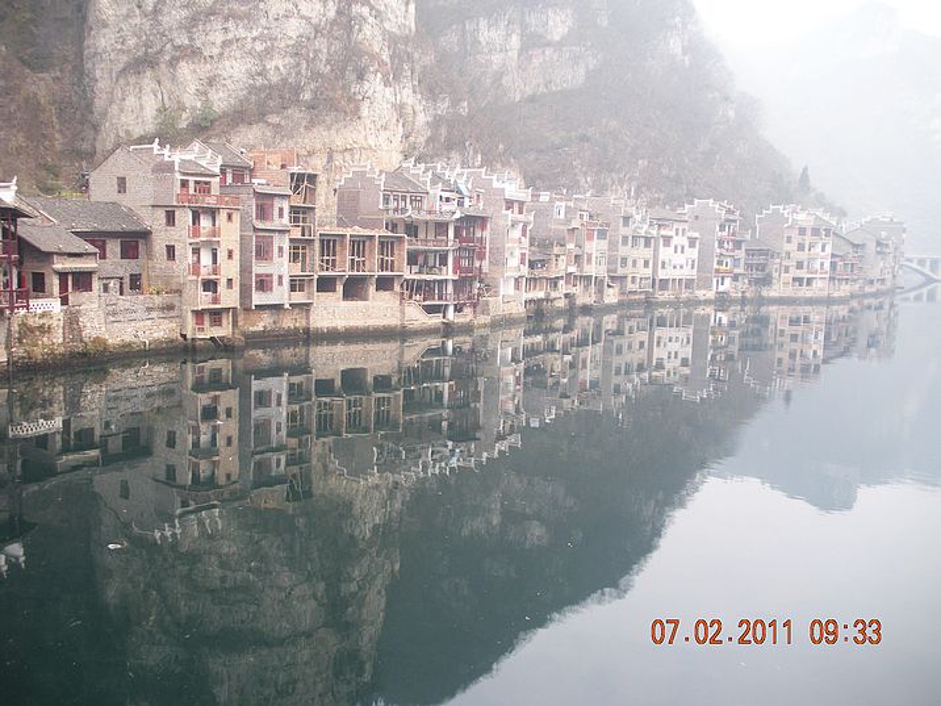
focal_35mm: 36
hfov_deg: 51.4
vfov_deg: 39.7
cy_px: 353
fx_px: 979
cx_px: 470
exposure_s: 1/59.7
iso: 65
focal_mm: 6.3
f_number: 3.5
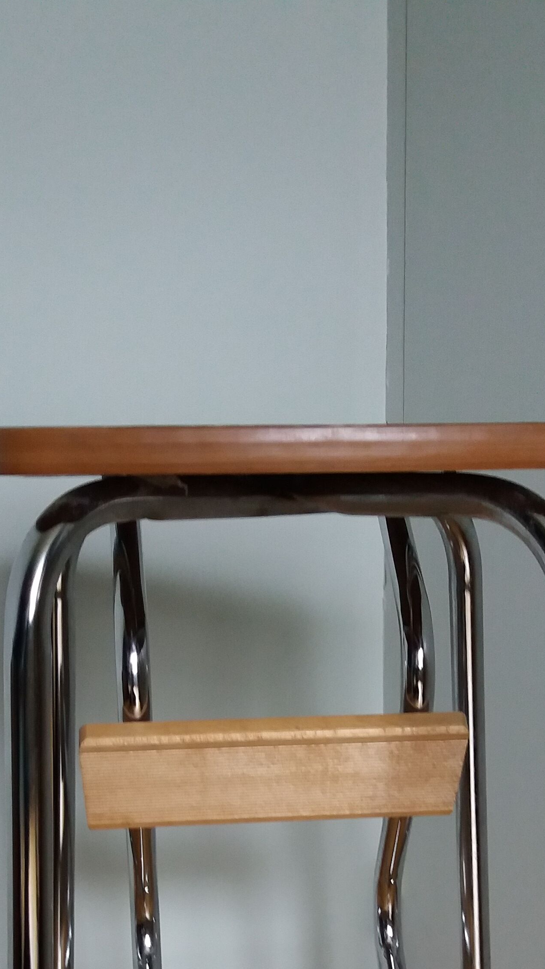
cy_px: 887
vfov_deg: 34.9
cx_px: 293
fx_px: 1439
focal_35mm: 56
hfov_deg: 21.4
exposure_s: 1/20
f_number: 1.9
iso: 160
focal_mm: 3.7
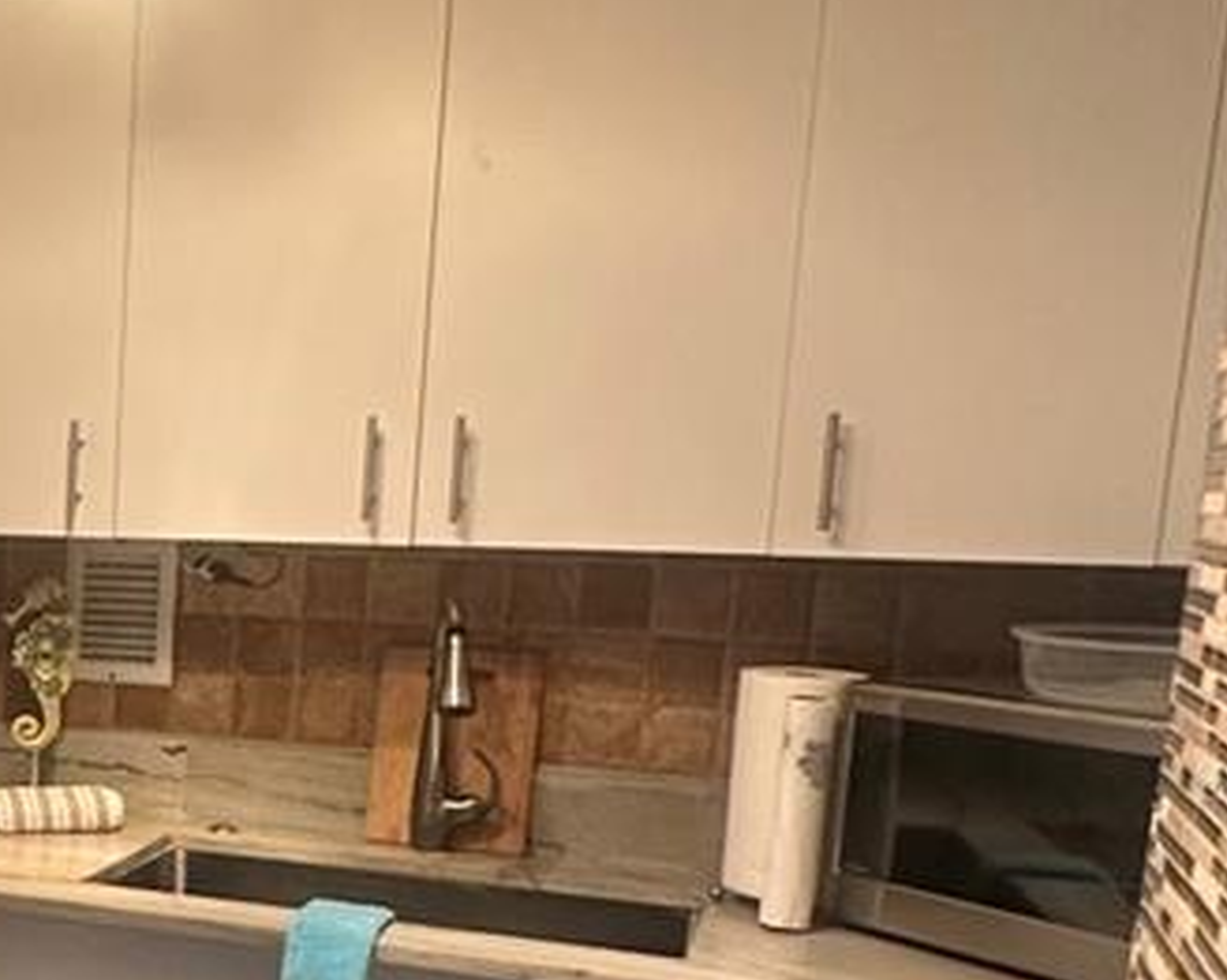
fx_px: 1815
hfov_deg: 31.6
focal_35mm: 50
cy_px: 778
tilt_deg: -9.1
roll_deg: -1.3
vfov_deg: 29.6
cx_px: -224
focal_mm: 2.22
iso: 200
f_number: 2.2
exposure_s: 1/60
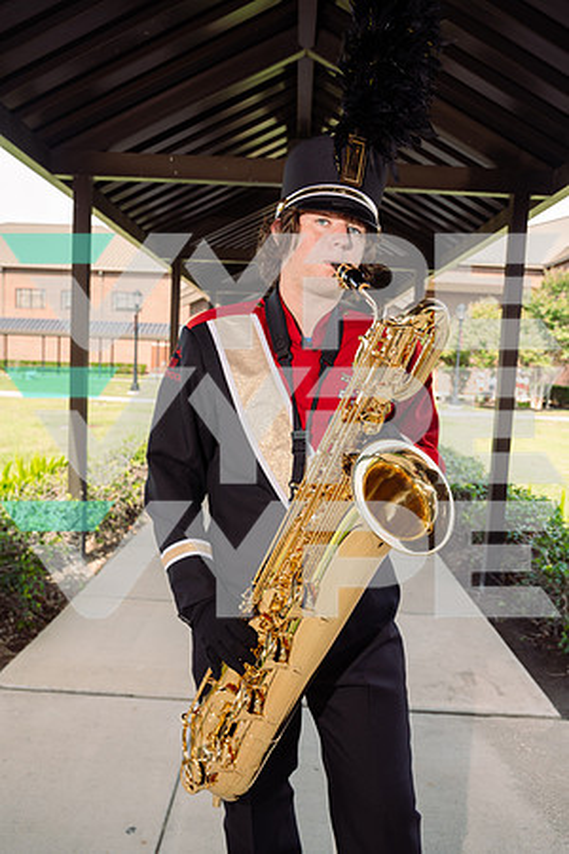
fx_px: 687
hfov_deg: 45.0
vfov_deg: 63.7
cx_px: 284
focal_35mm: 29
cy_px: 427
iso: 250
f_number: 5
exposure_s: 1/250
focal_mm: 29
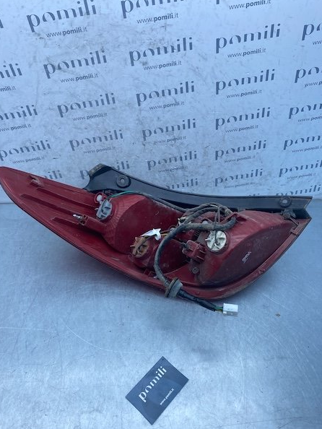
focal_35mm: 28
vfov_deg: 63.4
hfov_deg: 49.8
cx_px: 153
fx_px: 347
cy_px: 217
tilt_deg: -45.5
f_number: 1.8
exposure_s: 1/965
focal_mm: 4.25
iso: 32
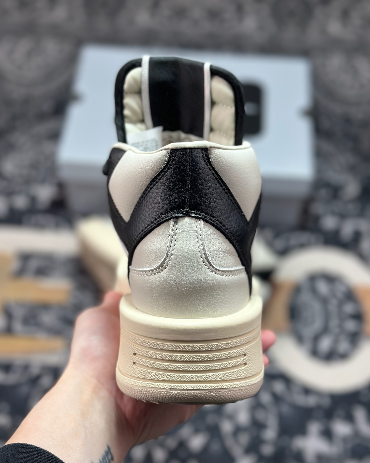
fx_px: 698
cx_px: 188
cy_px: 237
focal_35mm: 51
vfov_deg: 36.7
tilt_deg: -54.5
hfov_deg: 29.7
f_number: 1.78
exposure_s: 1/623
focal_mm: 6.86
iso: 80
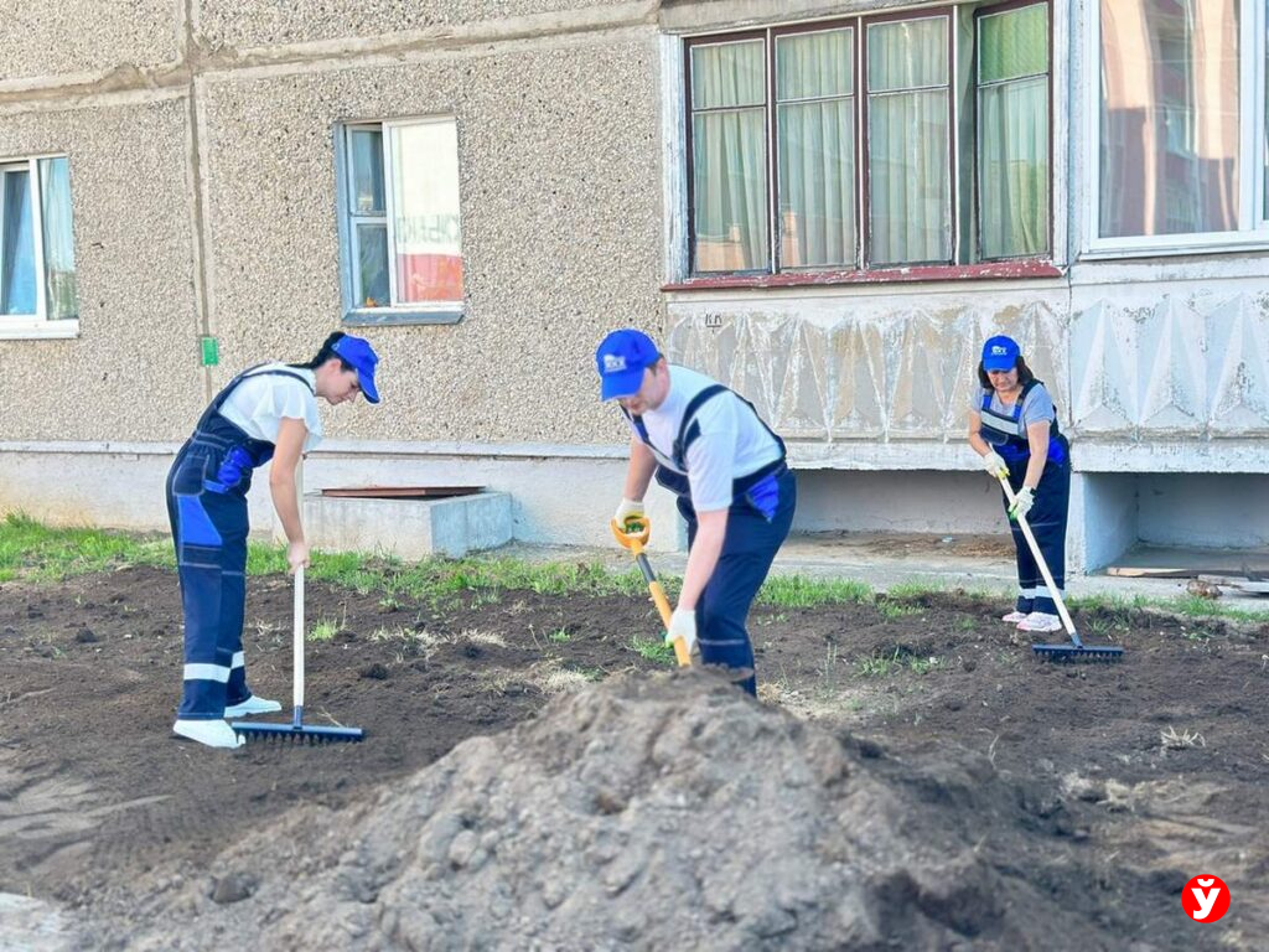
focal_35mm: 48
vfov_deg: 30.3
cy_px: 476
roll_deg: +1.6
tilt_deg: -5.0
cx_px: 634
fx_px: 1760
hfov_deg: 39.7
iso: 80
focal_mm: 6.86
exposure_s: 1/384
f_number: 1.78
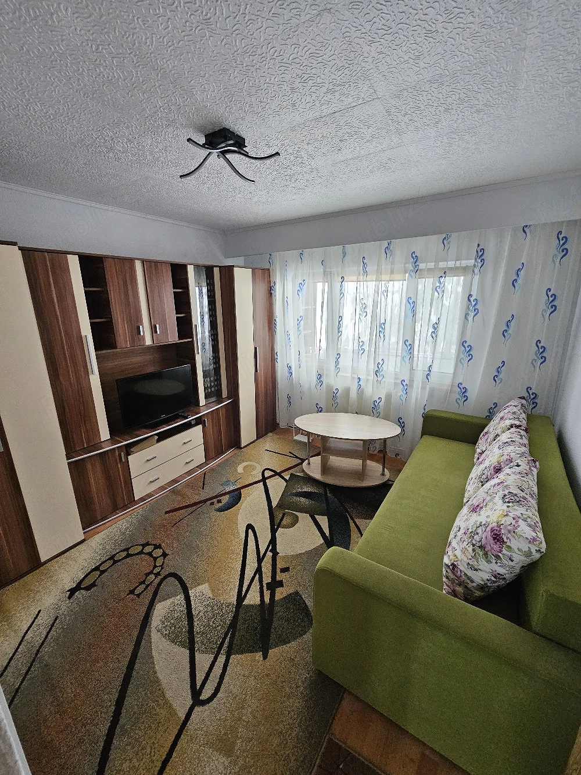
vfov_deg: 106.2
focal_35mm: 13
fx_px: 291
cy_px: 388
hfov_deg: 89.9
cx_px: 290
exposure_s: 1/50.3
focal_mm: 2.2
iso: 320
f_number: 2.2
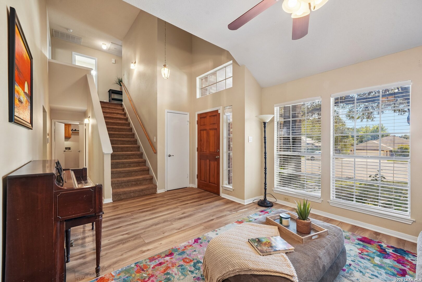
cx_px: 211
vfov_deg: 77.3
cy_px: 141
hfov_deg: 100.4
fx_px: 176
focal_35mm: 15
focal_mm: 15
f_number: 8
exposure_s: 1/15
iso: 500
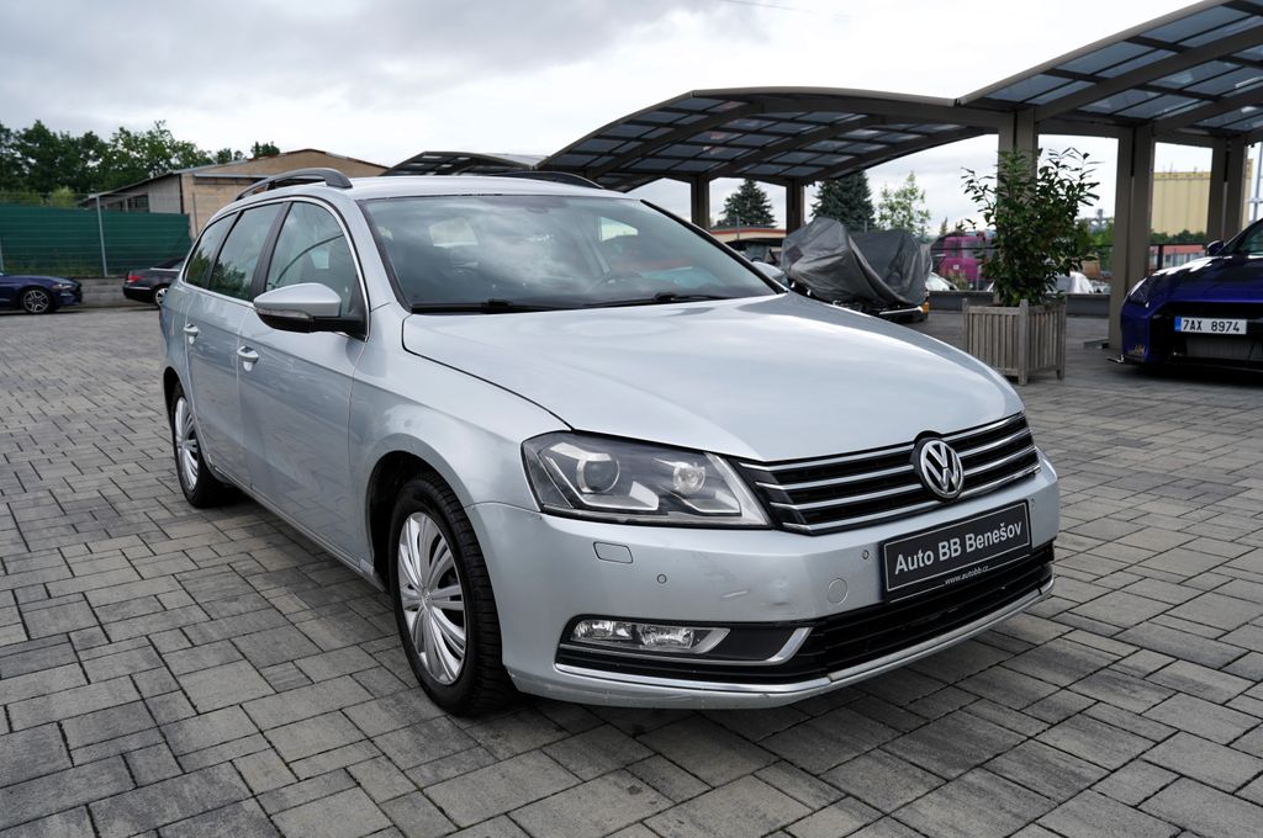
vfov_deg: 46.3
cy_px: 419
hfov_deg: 65.5
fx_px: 981
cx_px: 632
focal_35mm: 28
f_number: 6.3
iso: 100
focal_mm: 28
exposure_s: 1/160
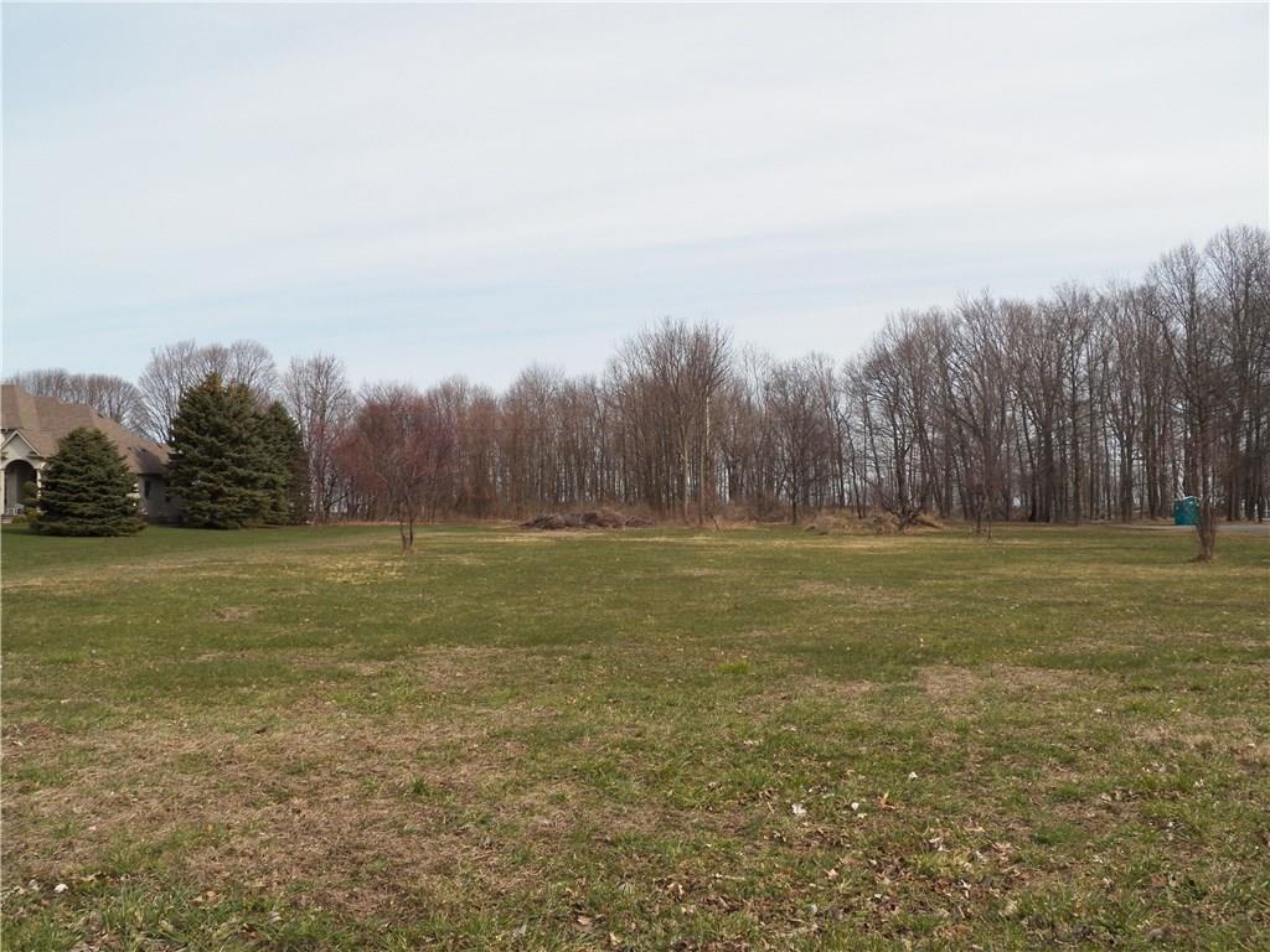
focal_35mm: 31
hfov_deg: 58.4
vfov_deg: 45.4
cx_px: 635
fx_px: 1137
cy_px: 476
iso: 125
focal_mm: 5.5
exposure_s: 1/1250
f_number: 4
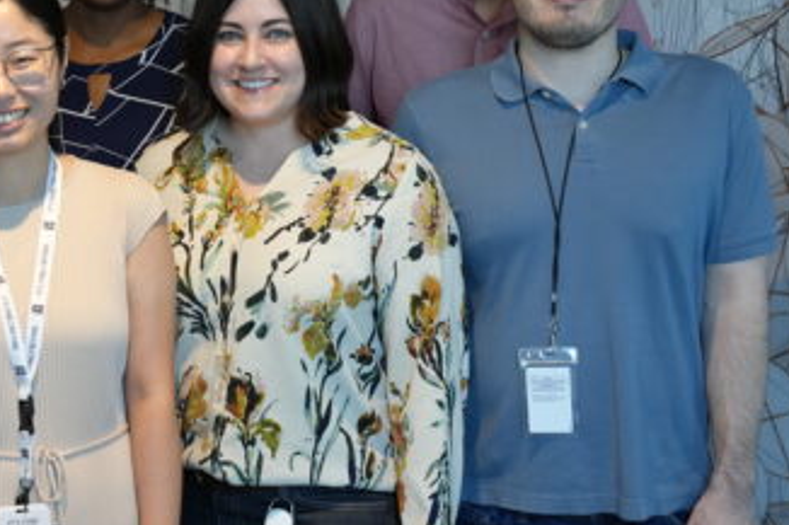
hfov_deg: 22.9
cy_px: 209
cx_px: 44
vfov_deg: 15.9
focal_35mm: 86
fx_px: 1884
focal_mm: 40
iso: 1600
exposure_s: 1/160
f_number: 4
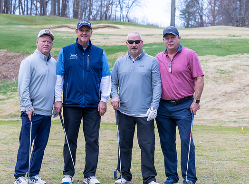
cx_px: 151
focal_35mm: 119
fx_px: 851
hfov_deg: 16.6
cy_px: 129
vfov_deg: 12.3
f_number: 5
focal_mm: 75
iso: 220
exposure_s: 1/500
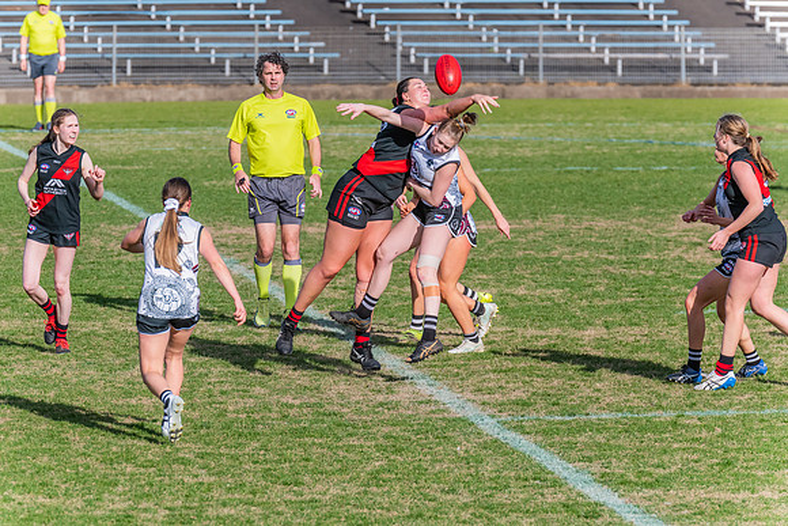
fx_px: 8307
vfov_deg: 3.6
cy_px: 277
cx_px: 373
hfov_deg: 5.4
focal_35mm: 379
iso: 800
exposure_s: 1/1250
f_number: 10
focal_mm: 360
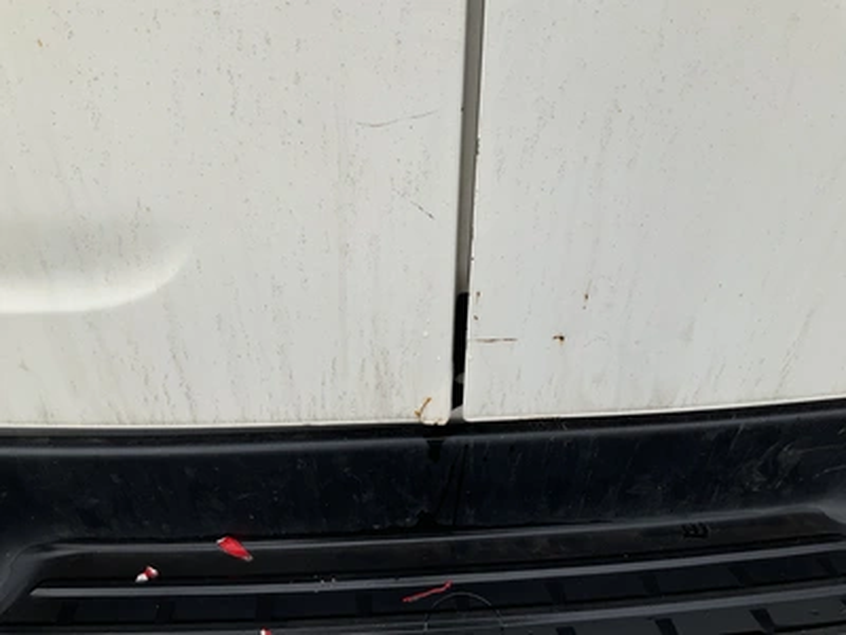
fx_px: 709
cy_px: 318
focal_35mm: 29
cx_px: 423
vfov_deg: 48.2
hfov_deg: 61.7
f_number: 1.8
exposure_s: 1/370
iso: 25
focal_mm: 3
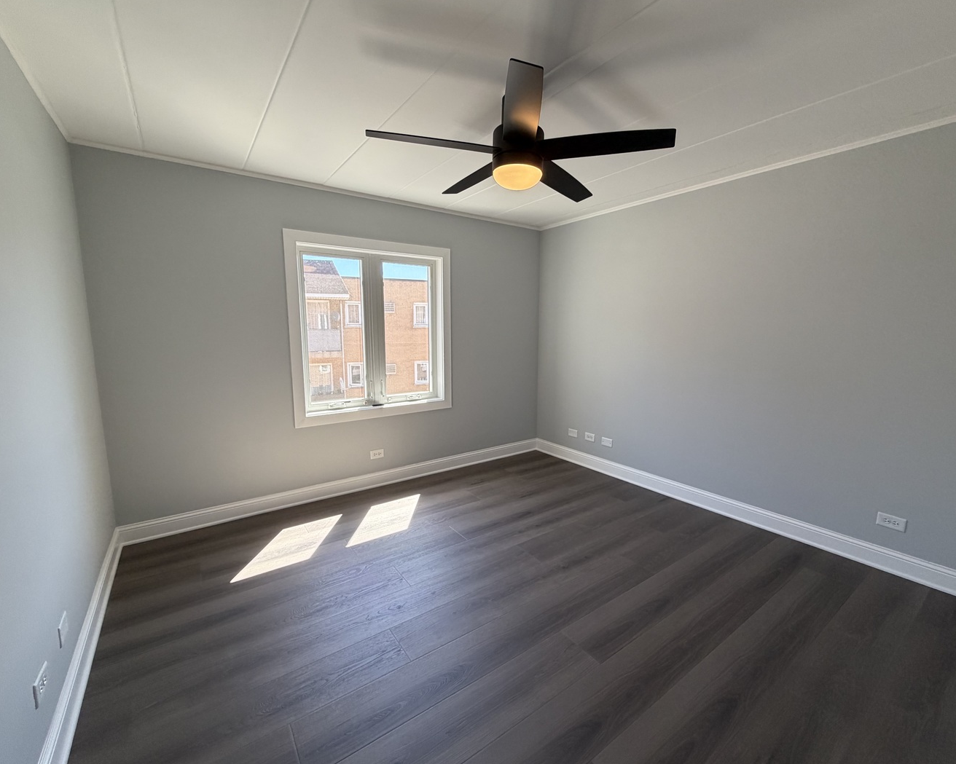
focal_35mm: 15
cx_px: 500
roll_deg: -0.3
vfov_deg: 84.0
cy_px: 384
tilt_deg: -7.5
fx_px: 424
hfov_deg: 96.7
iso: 160
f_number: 2.2
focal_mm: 2.22
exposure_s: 1/121
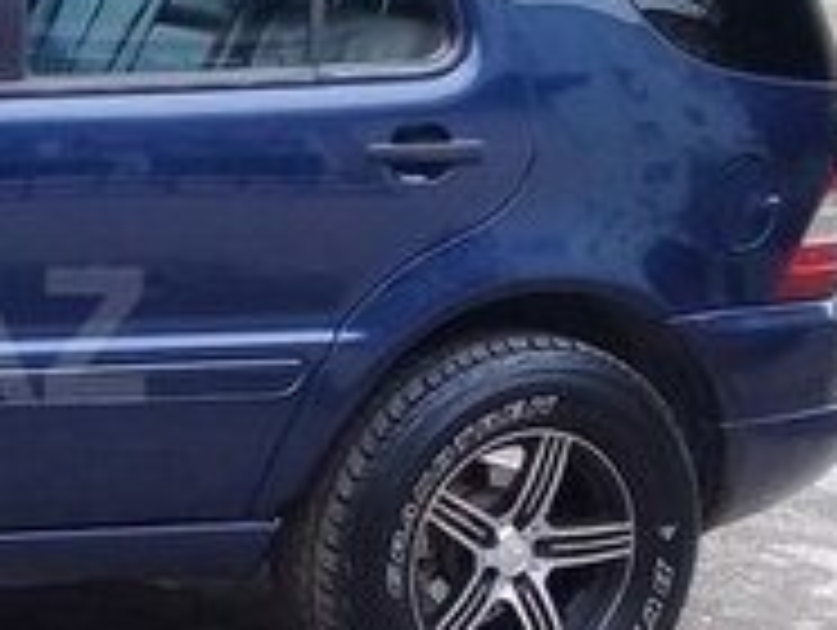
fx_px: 2663
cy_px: 335
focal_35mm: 110
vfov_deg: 13.5
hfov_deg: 16.6
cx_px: -315
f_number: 2.2
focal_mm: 3.3
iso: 50
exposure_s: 1/106
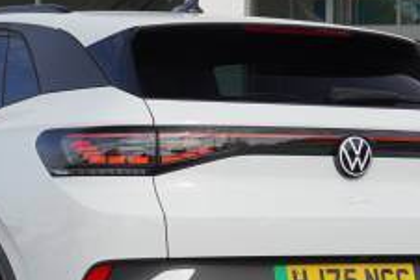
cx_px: 126
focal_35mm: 148
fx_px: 1733
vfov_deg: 9.3
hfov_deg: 13.8
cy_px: 176
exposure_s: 1/250
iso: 100
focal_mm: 35
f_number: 6.3
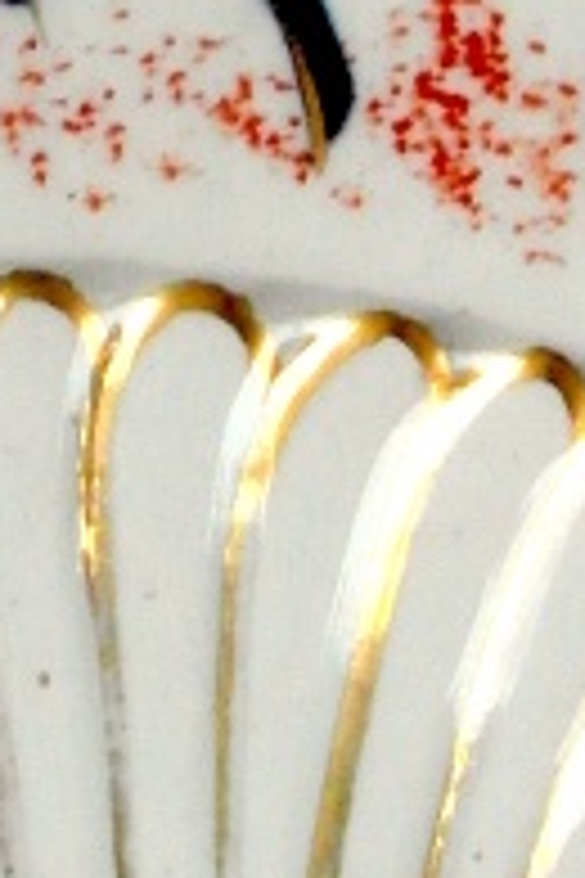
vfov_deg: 7.8
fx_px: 6410
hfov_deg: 5.2
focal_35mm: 263
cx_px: -81
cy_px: 9
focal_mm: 6.8
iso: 80
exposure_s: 1/60
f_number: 5.8
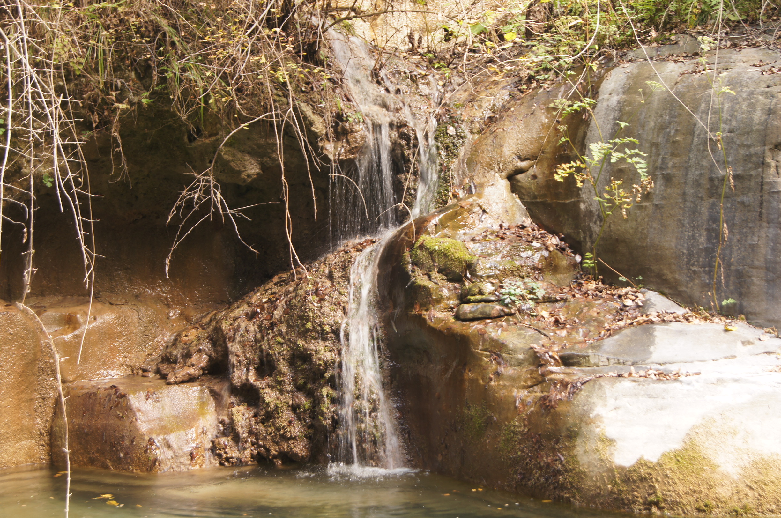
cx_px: 390
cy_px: 259
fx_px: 1462
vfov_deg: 20.1
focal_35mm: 68
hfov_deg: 29.9
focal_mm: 45
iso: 100
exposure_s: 1/10
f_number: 5.6
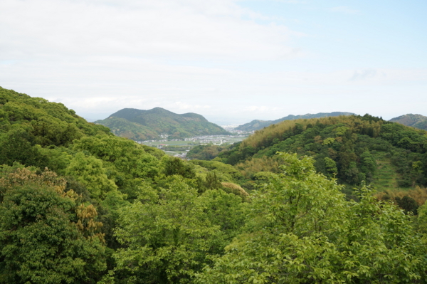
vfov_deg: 38.3
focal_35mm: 34
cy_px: 142
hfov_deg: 55.1
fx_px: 409
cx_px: 214
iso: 100
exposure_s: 1/100
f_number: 7.1
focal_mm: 23
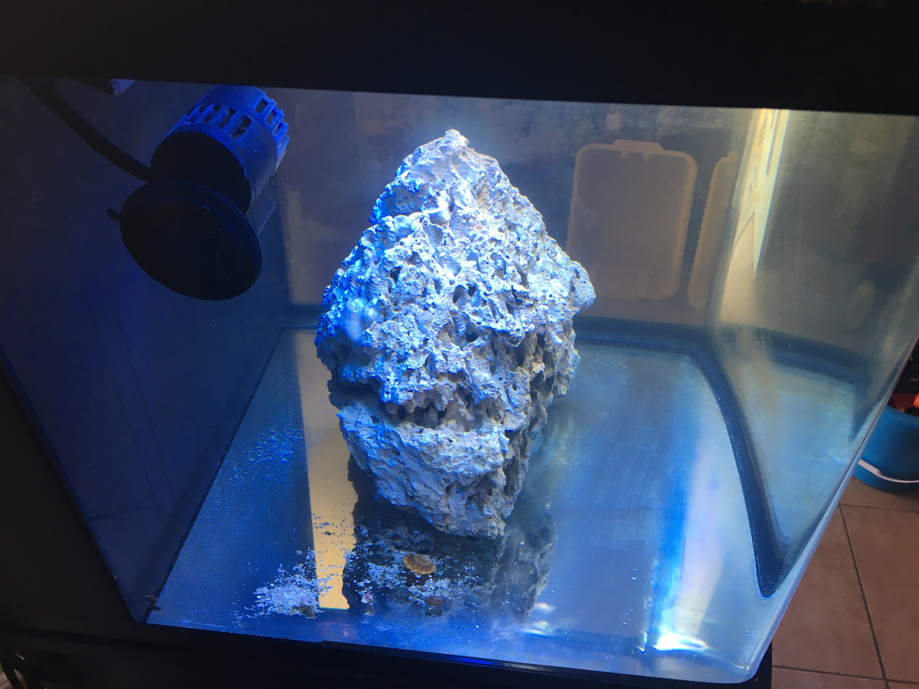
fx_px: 770
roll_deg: +0.8
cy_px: 344
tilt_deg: -41.3
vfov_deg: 48.2
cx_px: 460
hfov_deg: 61.7
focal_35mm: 29
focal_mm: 4.15
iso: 50
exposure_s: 1/30
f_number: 2.2
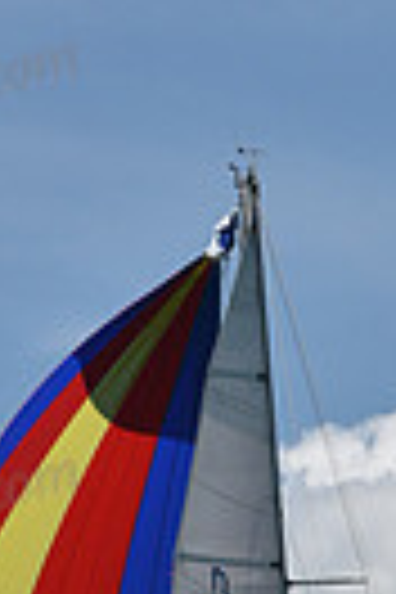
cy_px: 711
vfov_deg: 4.6
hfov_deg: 3.1
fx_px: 7375
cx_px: 313
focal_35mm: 447
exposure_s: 1/800
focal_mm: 102
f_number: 8
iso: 320
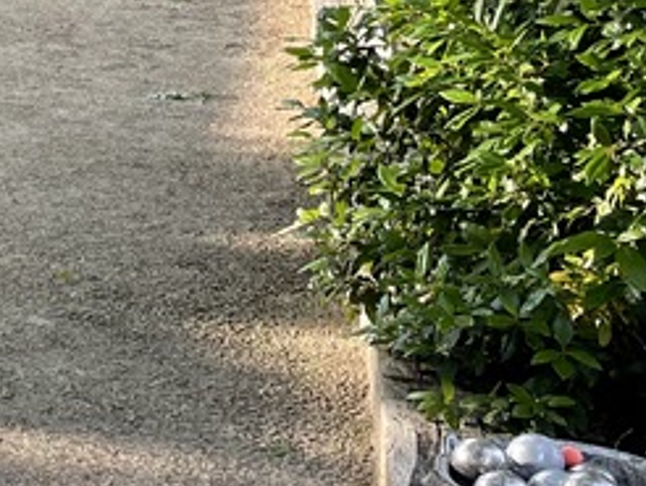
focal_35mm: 107
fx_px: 1999
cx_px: -660
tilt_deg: -9.1
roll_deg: +2.4
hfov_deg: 14.9
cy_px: 8
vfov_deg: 13.7
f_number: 1.6
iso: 32
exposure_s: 1/238
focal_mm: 4.2
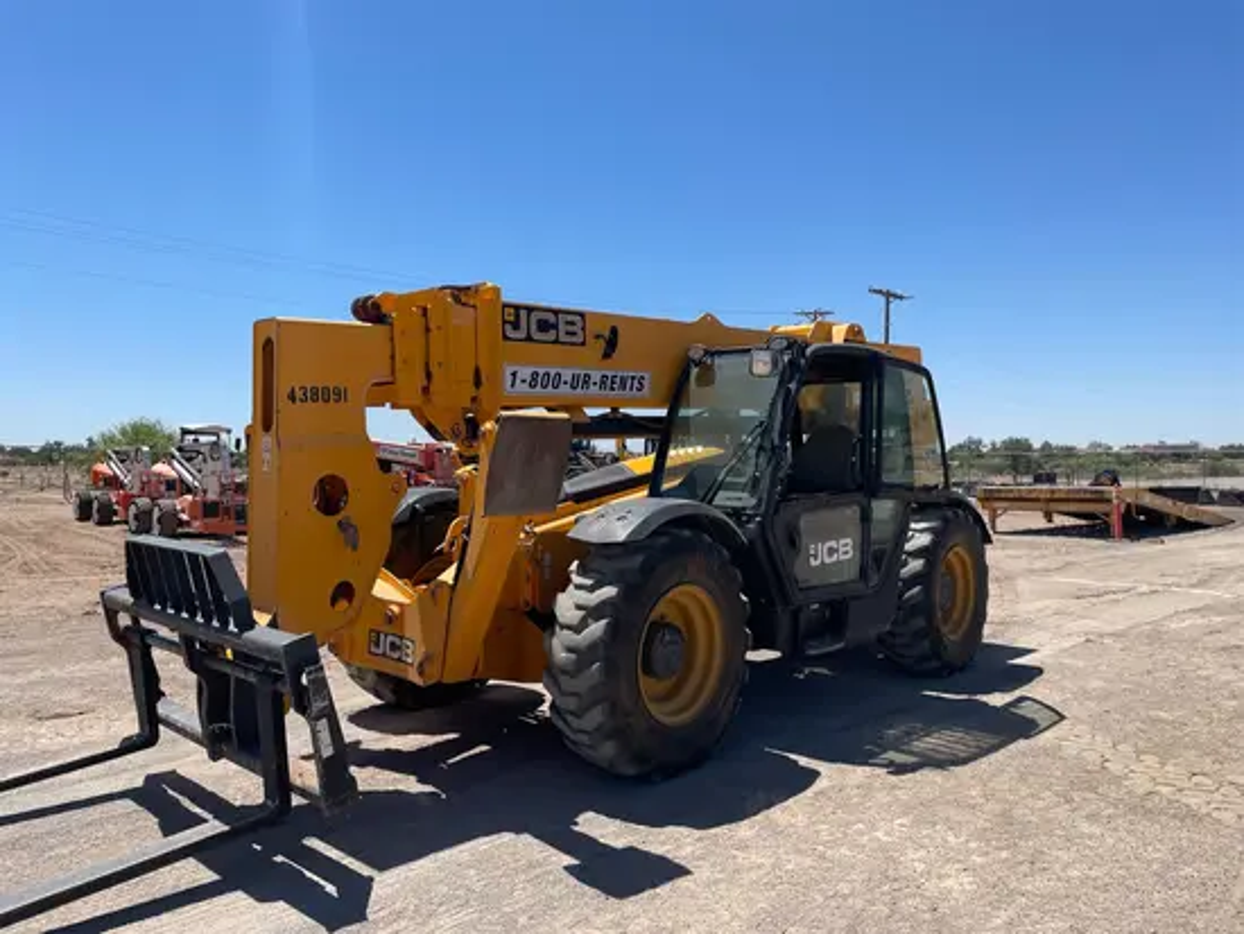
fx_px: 935
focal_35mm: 26
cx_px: 622
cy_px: 467
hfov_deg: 67.3
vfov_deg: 53.1
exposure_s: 1/5051
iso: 50
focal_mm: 4.2
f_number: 1.6
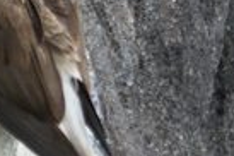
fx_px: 6421
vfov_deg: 1.4
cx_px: -512
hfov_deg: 2.1
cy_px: 39
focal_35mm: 989
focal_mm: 100
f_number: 4.5
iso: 160
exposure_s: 1/160
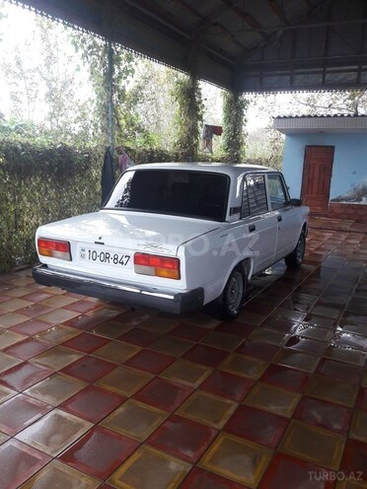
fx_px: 396
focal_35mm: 28
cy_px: 244
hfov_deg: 49.7
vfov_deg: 63.4
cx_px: 184
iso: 64
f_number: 1.9
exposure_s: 1/100
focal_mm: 3.7
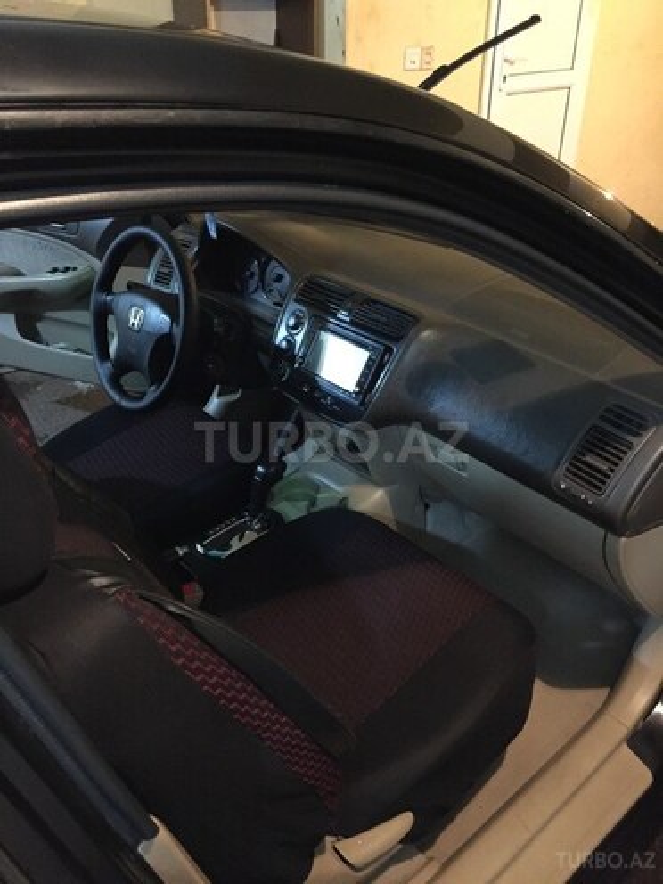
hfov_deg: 48.2
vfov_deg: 61.7
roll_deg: -0.8
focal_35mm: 29
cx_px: 332
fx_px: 741
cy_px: 442
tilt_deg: -30.5
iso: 500
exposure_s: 1/17
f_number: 2.2
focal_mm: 4.15
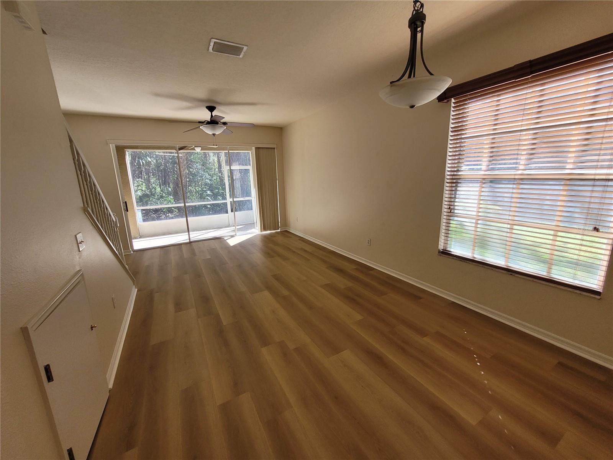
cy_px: 230
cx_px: 306
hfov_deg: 106.2
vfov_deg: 89.9
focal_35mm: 13
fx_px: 230
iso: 64
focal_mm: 1.74
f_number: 2.2
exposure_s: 1/120
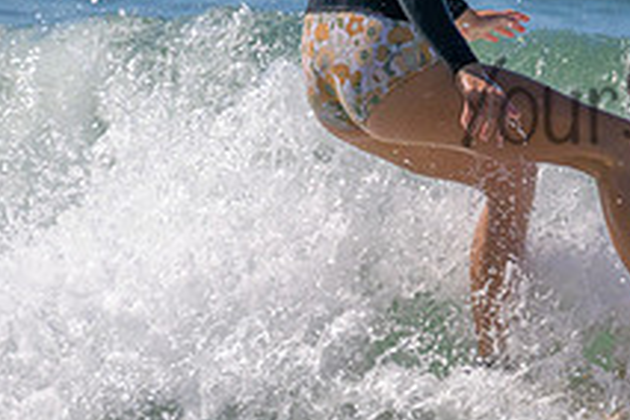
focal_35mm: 2258
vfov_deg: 0.6
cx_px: 512
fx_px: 39512
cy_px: 204
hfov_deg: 0.9
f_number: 11
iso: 450
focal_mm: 620
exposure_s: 1/2000
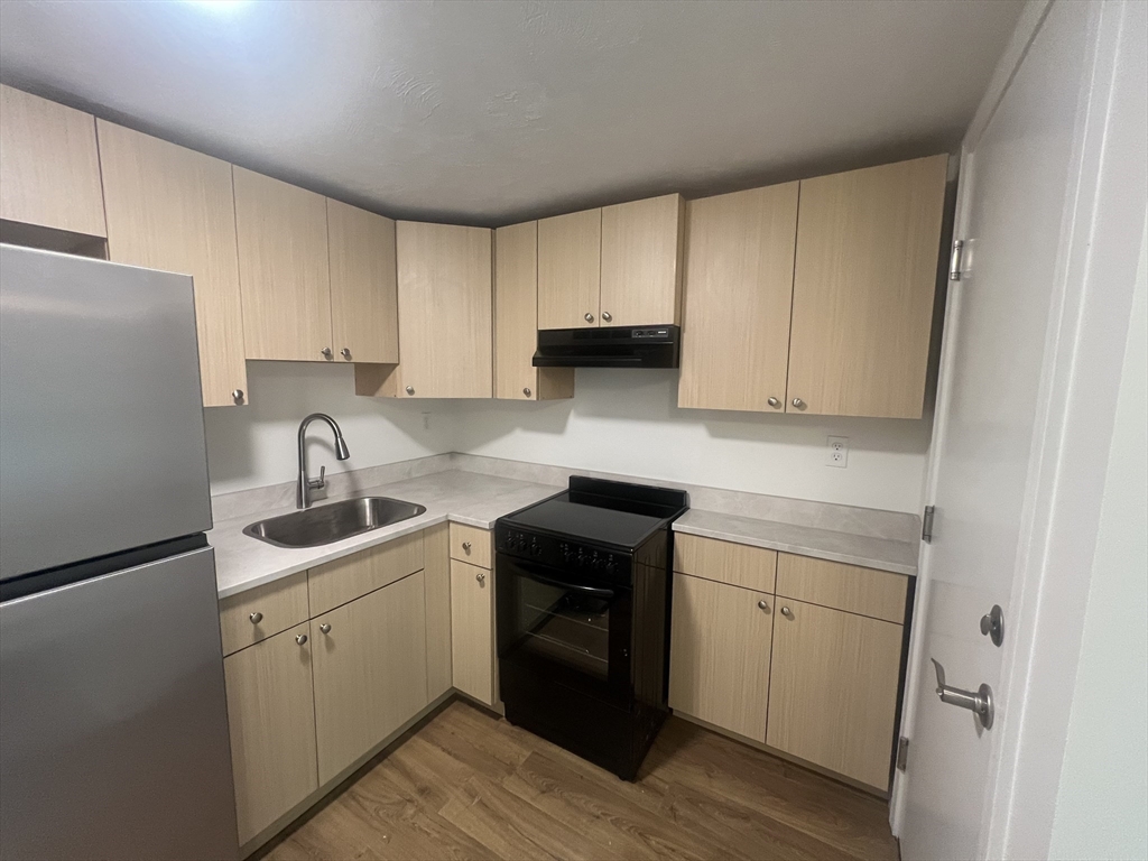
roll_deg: -0.5
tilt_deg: -7.1
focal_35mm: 13
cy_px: 430
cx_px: 574
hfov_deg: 106.2
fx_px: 431
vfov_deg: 89.9
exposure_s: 1/60
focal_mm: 1.57
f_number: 1.8
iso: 320
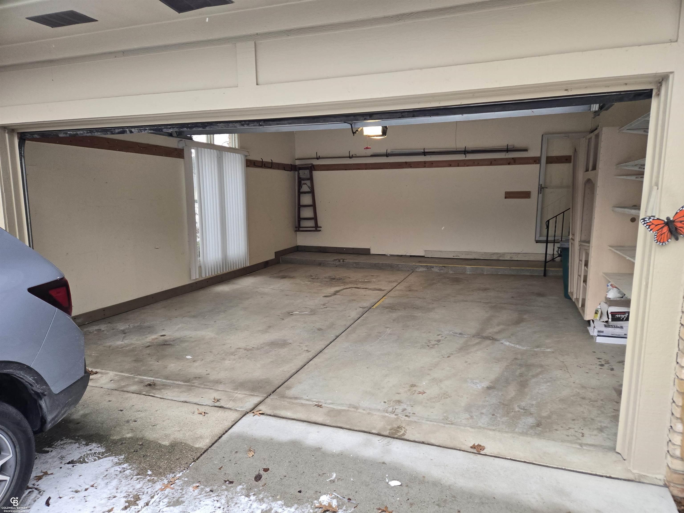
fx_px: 454
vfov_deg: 58.9
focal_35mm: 23
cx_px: 342
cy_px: 256
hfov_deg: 73.9
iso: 160
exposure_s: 1/180
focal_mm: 5.4
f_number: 1.8
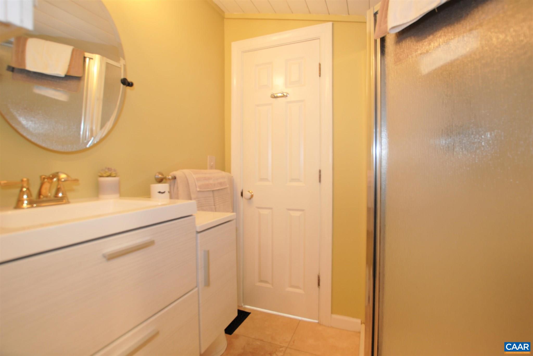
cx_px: 266
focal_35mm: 15
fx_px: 222
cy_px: 178
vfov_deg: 77.5
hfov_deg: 100.3
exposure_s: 1/8
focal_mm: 10
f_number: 4
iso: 200
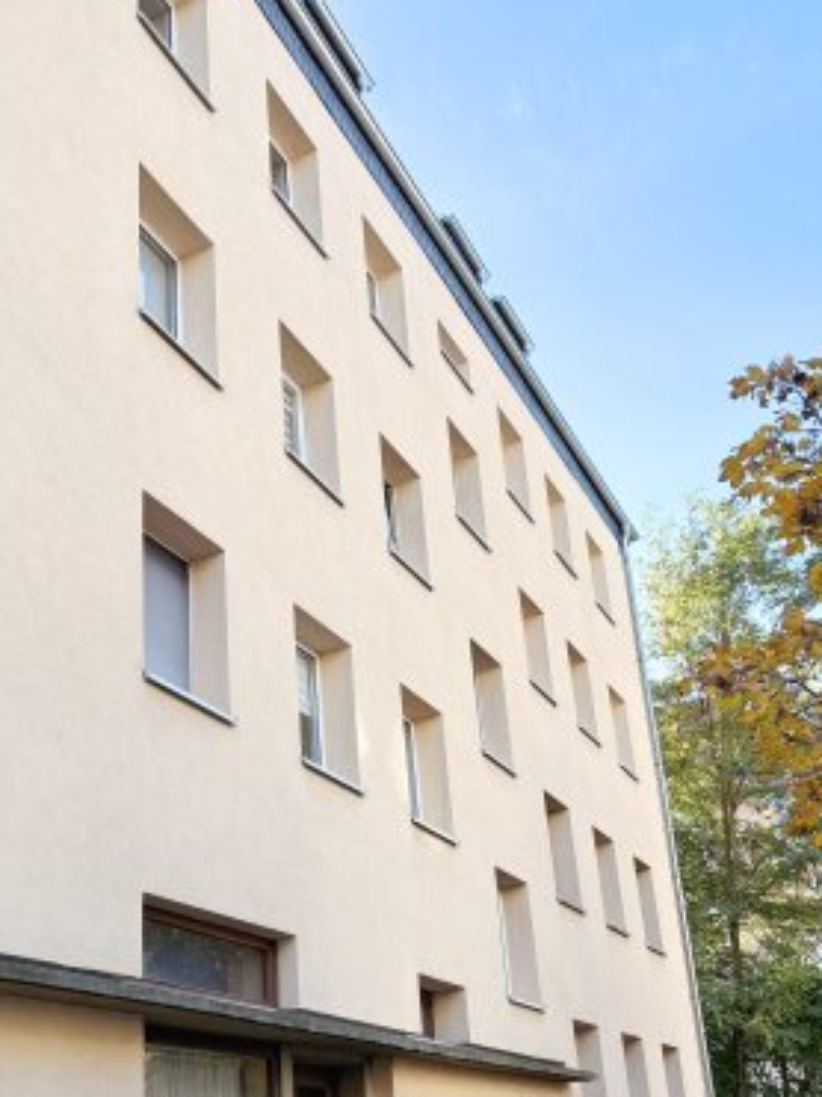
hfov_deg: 35.6
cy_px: 707
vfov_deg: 46.3
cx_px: 269
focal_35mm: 40
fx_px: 1267
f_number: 1.6
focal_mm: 5.96
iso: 50
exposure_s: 1/654
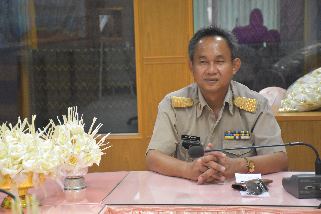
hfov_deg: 22.6
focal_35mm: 90
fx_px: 802
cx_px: 160
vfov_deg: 15.2
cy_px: 107
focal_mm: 60
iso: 3200
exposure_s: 1/125
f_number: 5
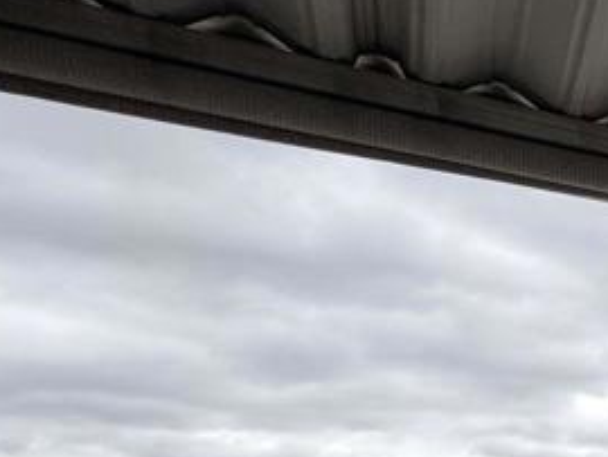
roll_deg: +2.4
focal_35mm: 53
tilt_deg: -4.9
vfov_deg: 22.8
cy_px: 671
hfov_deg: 22.9
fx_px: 932
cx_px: 1054
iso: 50
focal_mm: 2.22
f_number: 2.2
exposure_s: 1/1395
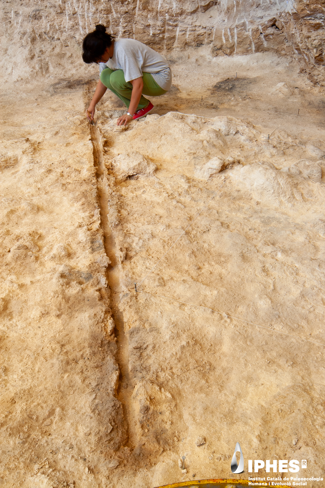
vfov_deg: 59.5
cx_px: 162
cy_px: 244
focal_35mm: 32
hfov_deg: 41.6
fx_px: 427
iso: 200
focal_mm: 21
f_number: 11
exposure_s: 1/6
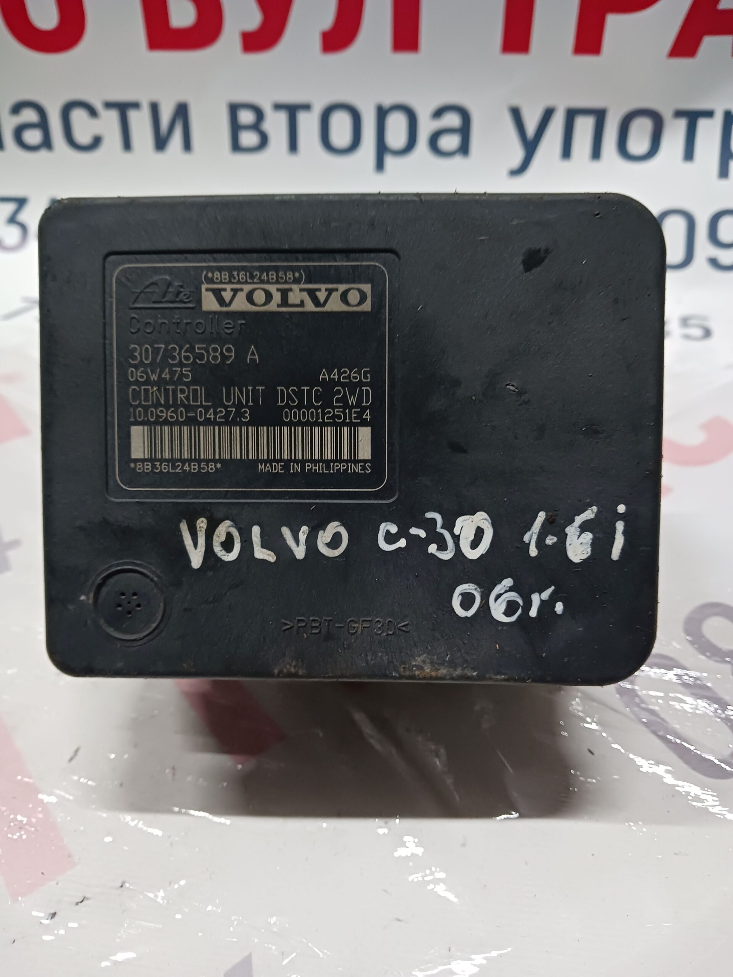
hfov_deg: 51.4
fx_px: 762
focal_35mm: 27
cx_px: 366
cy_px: 488
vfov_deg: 65.3
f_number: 1.8
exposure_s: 1/25
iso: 500
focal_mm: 4
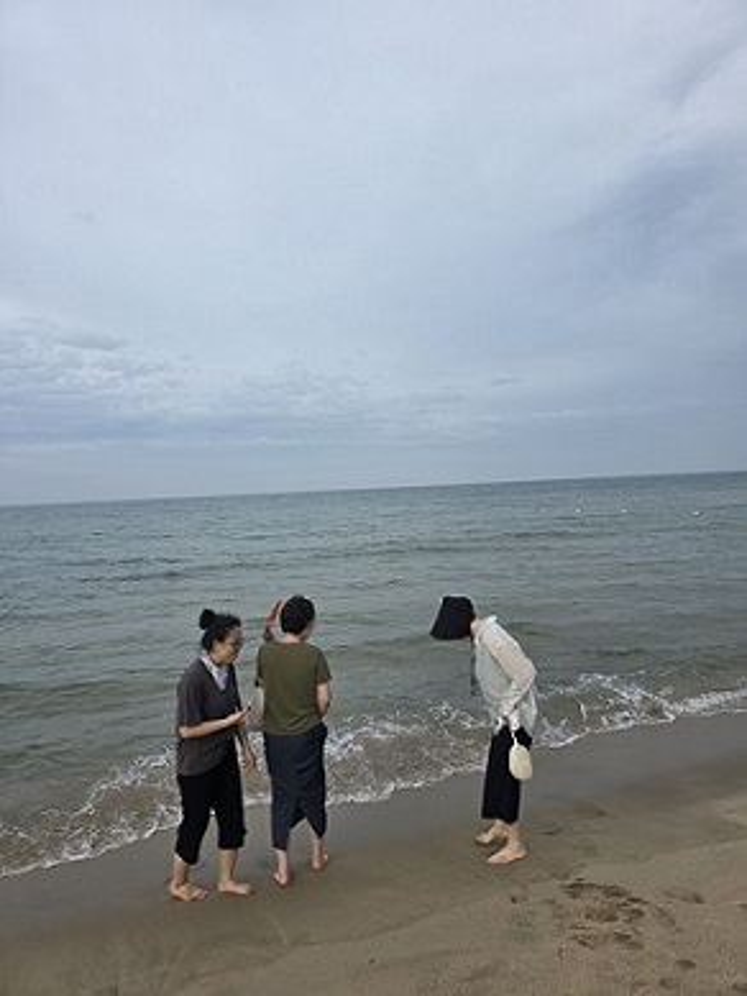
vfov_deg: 73.9
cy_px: 498
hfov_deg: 58.9
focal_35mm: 23
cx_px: 374
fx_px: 661
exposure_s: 1/3747
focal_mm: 6.3
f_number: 1.7
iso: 80
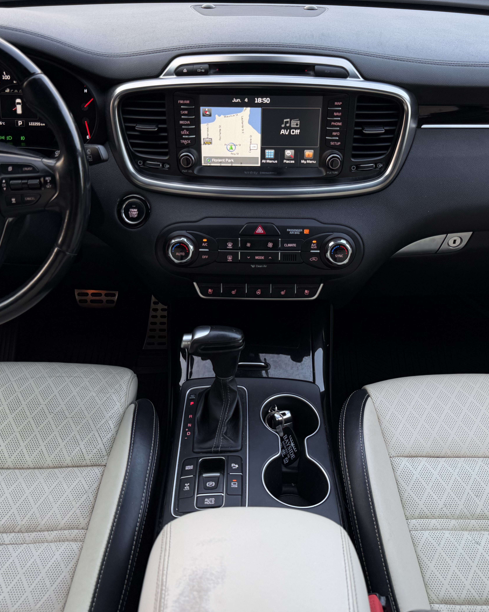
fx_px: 579
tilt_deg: -38.5
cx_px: 256
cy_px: 304
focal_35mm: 32
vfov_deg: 55.7
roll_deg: -1.6
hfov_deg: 45.8
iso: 80
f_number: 1.78
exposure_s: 1/121
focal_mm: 6.76
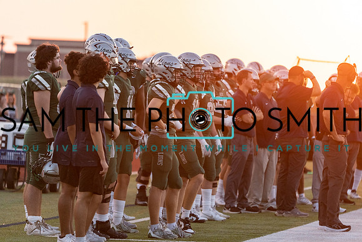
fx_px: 3661
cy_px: 121
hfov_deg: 5.7
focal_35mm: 364
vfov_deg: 3.8
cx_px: 181
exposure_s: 1/1250
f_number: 5.6
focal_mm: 364
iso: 2500
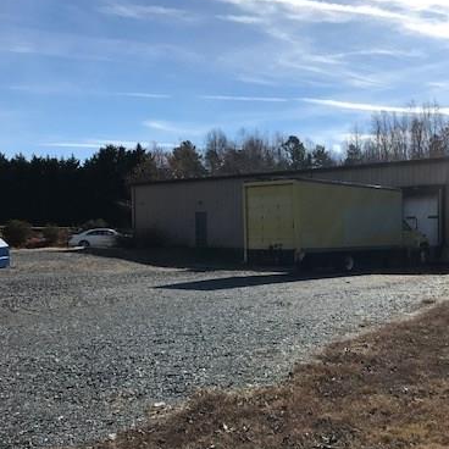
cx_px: 371
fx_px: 631
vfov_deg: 39.1
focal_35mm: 43
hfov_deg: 37.5
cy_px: 257
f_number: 1.8
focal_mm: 3.99
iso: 20
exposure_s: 1/3831
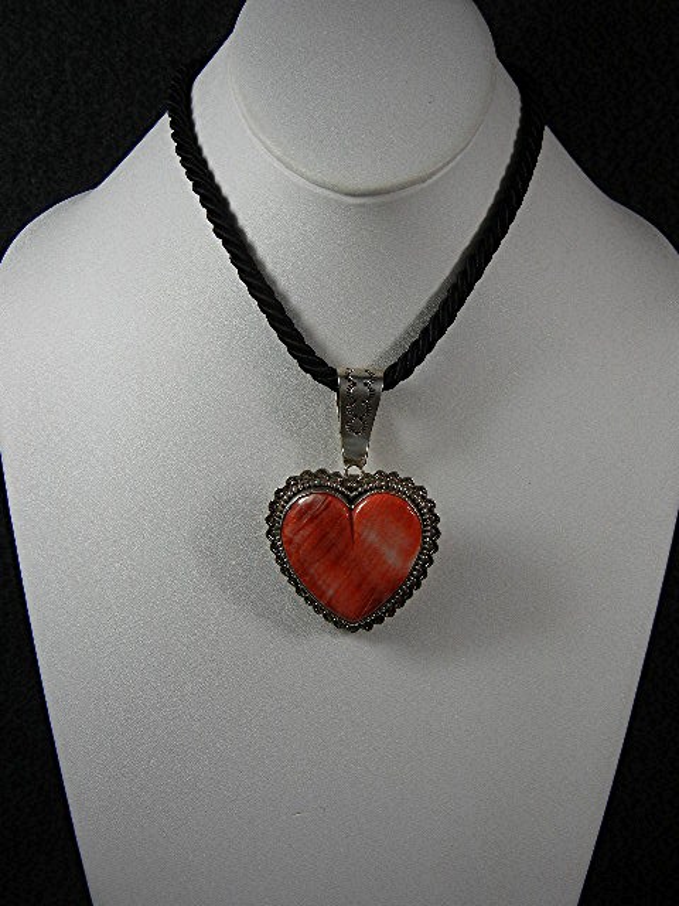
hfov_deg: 32.2
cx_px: 340
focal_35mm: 45
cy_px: 453
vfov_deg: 42.1
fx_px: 1177
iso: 160
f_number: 3.8
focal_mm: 8.1
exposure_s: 1/104
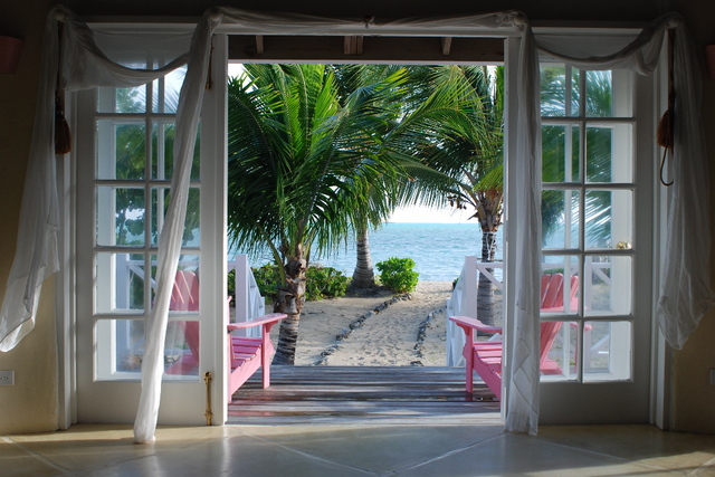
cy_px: 238
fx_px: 715
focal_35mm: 36
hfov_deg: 53.1
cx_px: 358
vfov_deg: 36.9
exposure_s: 1/100
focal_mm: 24
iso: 200
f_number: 5
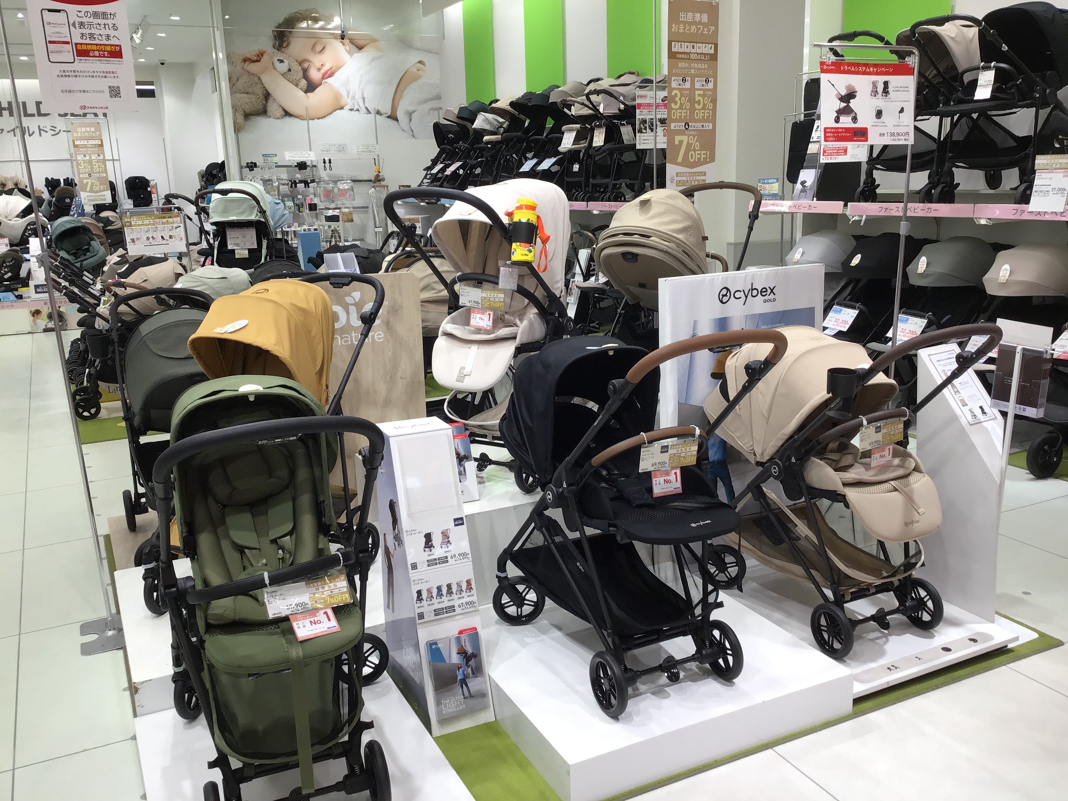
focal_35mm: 31
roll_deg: +0.8
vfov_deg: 45.4
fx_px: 956
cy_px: 400
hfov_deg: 58.4
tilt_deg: -13.6
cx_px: 534
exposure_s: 1/100
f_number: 2.4
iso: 40
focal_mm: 3.3
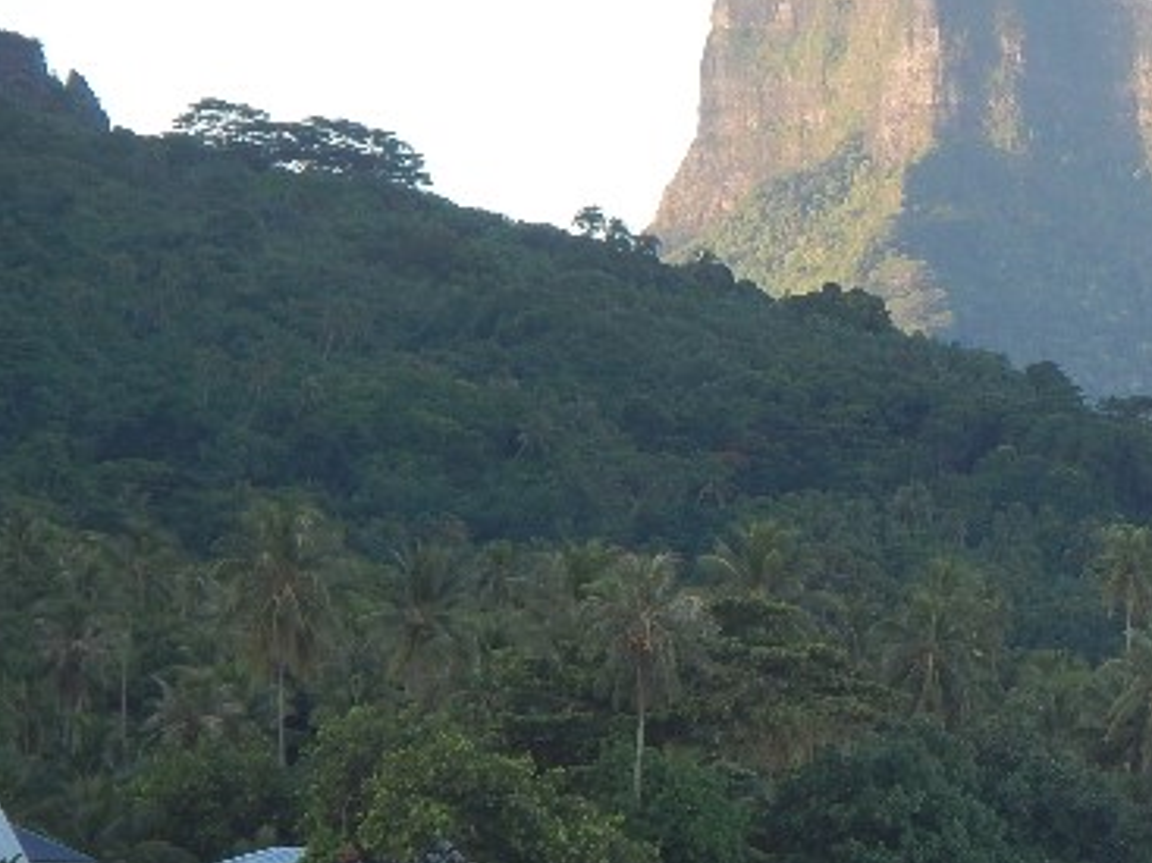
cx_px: 1102
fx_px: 8483
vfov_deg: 5.8
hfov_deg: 7.7
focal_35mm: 255
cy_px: 399
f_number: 4.7
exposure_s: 1/160
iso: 180
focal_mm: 21
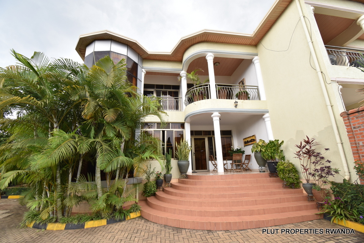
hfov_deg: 100.4
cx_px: 182
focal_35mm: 15
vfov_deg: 77.4
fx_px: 152
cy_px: 122
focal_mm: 10
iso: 250
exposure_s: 1/40
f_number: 8
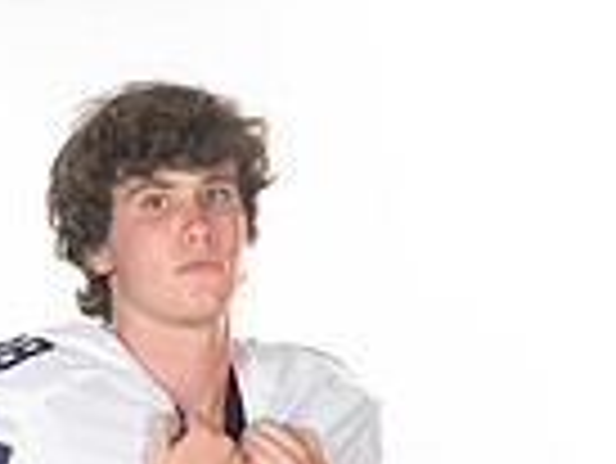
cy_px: 987
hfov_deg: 12.0
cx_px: 144
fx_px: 2921
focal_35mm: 164
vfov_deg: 8.5
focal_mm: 52
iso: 800
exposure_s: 1/320
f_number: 7.1
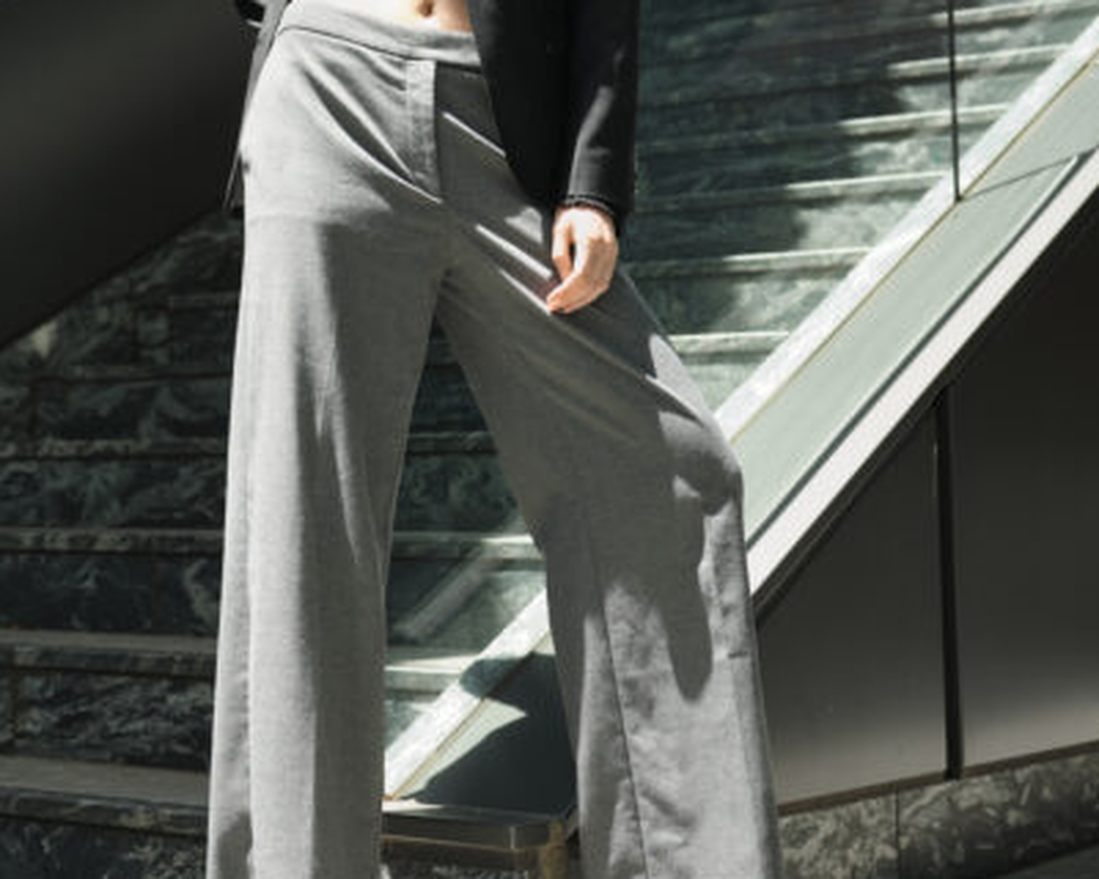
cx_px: 338
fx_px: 2537
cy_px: 190
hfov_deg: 24.3
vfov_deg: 19.5
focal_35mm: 78
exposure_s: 1/160
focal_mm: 50
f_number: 4
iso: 200
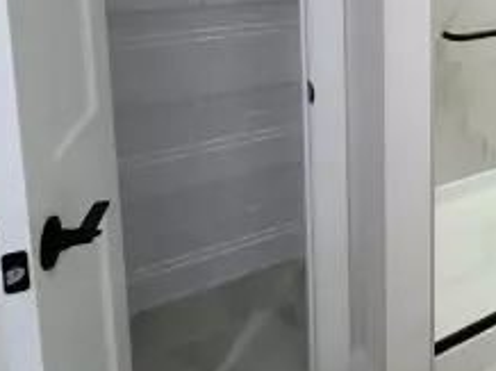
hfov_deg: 43.8
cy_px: -34
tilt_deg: -5.7
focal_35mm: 36
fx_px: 515
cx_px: 498
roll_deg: -0.8
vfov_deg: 34.4
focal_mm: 2.22
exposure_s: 1/120
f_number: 2.2
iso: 160
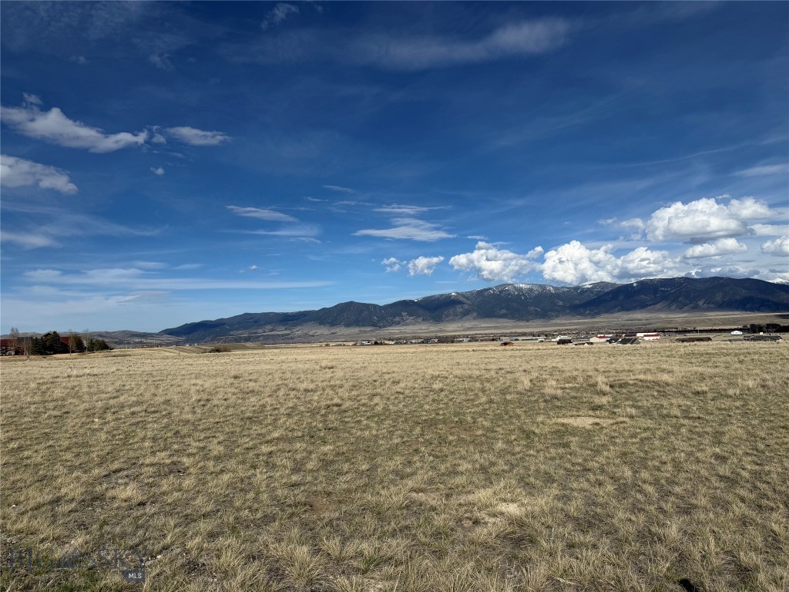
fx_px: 547
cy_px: 296
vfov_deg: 56.8
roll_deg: +1.7
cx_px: 394
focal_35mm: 24
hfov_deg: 71.6
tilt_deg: +3.8
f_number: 1.78
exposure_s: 1/10309
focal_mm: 6.76
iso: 80
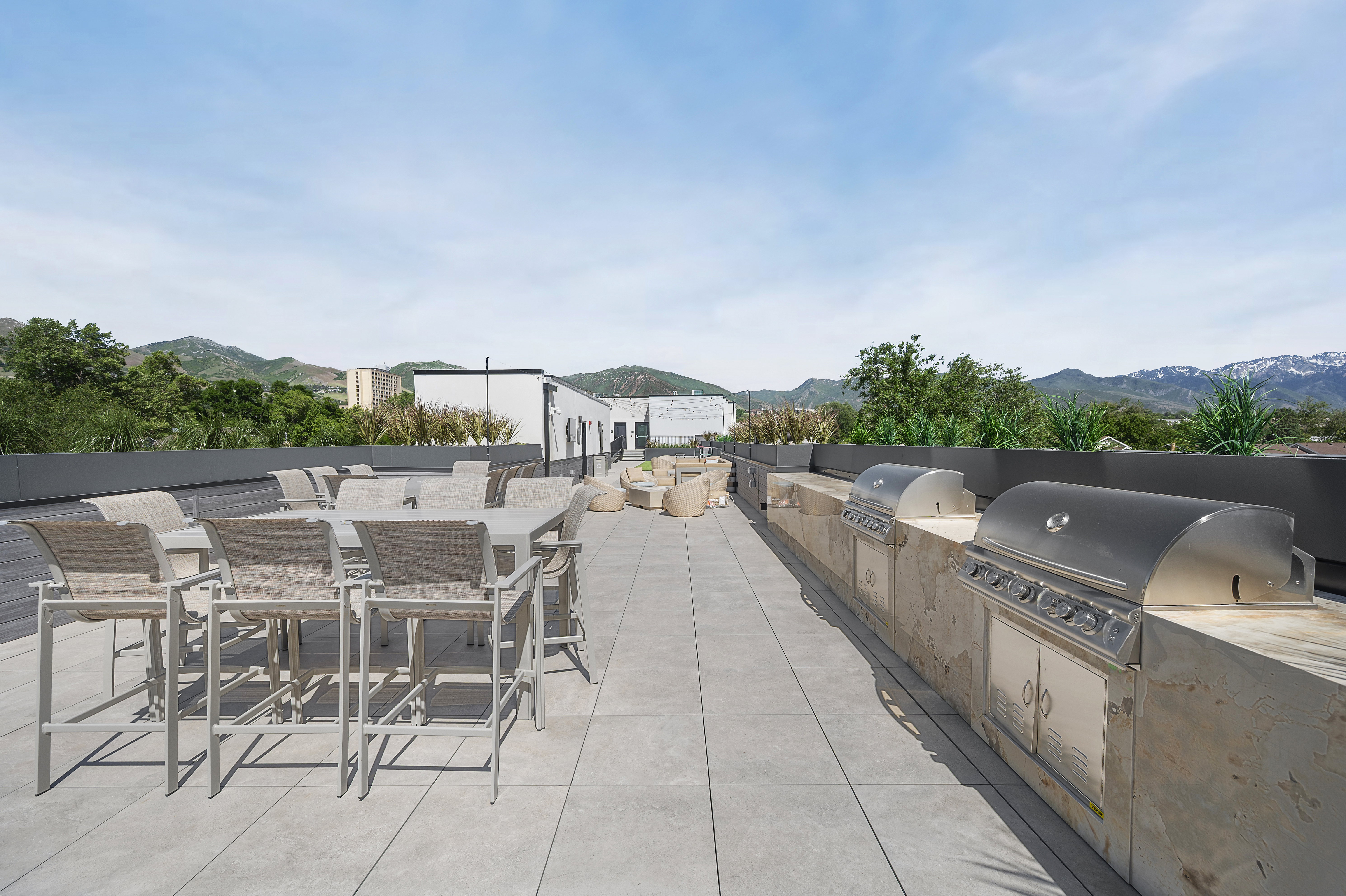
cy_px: 448
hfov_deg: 104.3
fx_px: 523
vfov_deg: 81.1
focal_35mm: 14
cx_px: 673
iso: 100
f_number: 6.3
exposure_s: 1/1000
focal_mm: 14
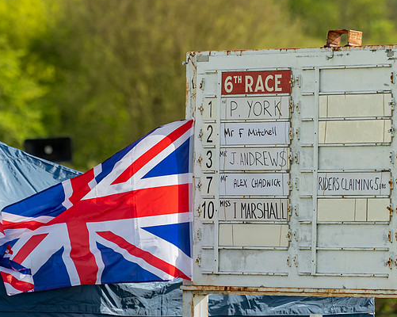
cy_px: 139
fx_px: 4908
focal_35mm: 418
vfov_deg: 3.7
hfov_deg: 4.6
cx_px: 248
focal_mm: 200
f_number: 4
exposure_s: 1/4000
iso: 400
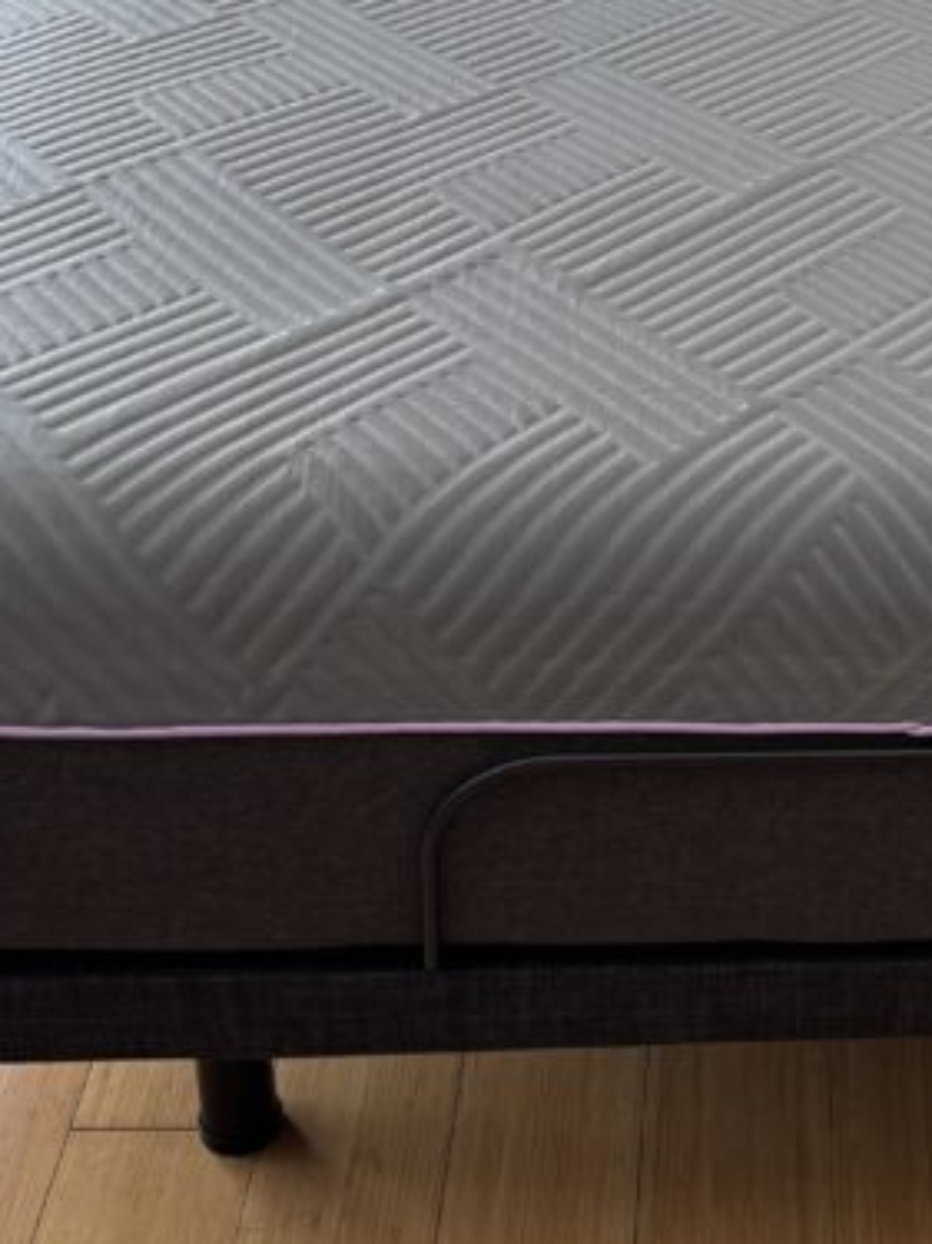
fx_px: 2550
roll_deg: -2.2
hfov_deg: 20.2
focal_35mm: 71
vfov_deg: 27.0
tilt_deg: -26.3
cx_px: 876
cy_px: 299
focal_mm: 5.96
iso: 125
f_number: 1.6
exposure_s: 1/121
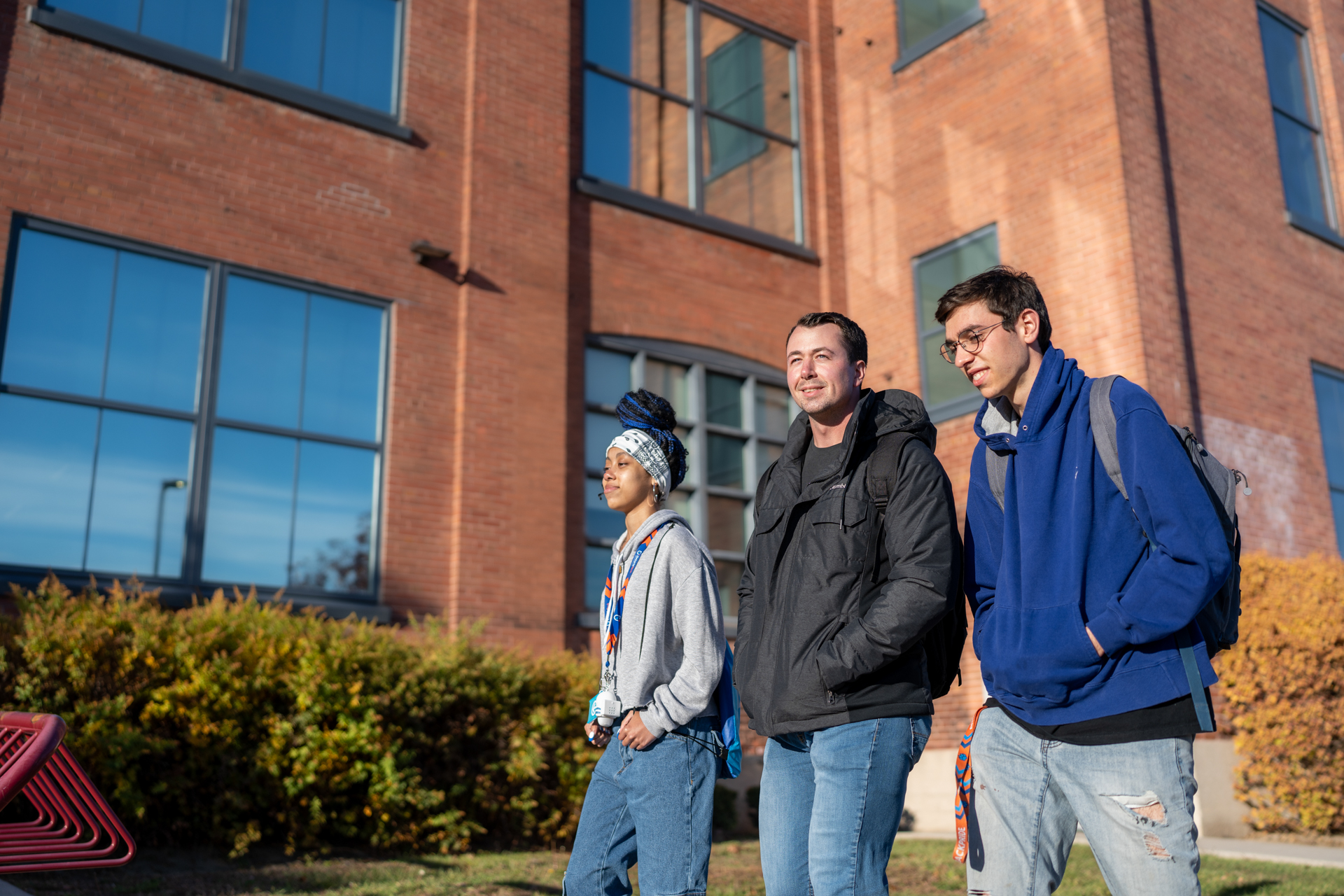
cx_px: 672
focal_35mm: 35
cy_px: 448
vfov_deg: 37.9
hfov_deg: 54.4
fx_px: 1307
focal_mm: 35
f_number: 1.8
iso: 100
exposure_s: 1/2500
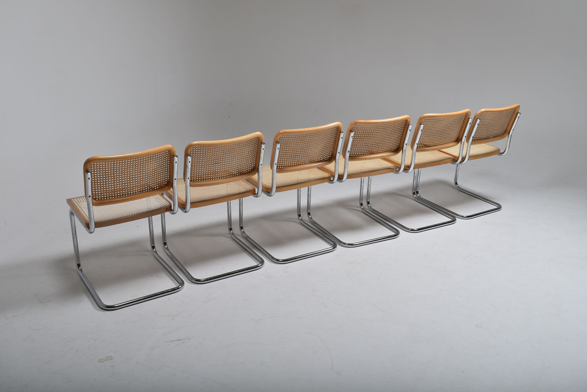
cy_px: 196
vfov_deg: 38.4
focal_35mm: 34
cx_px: 294
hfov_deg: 55.1
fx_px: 563
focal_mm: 23
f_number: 9
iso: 100
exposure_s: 1/200
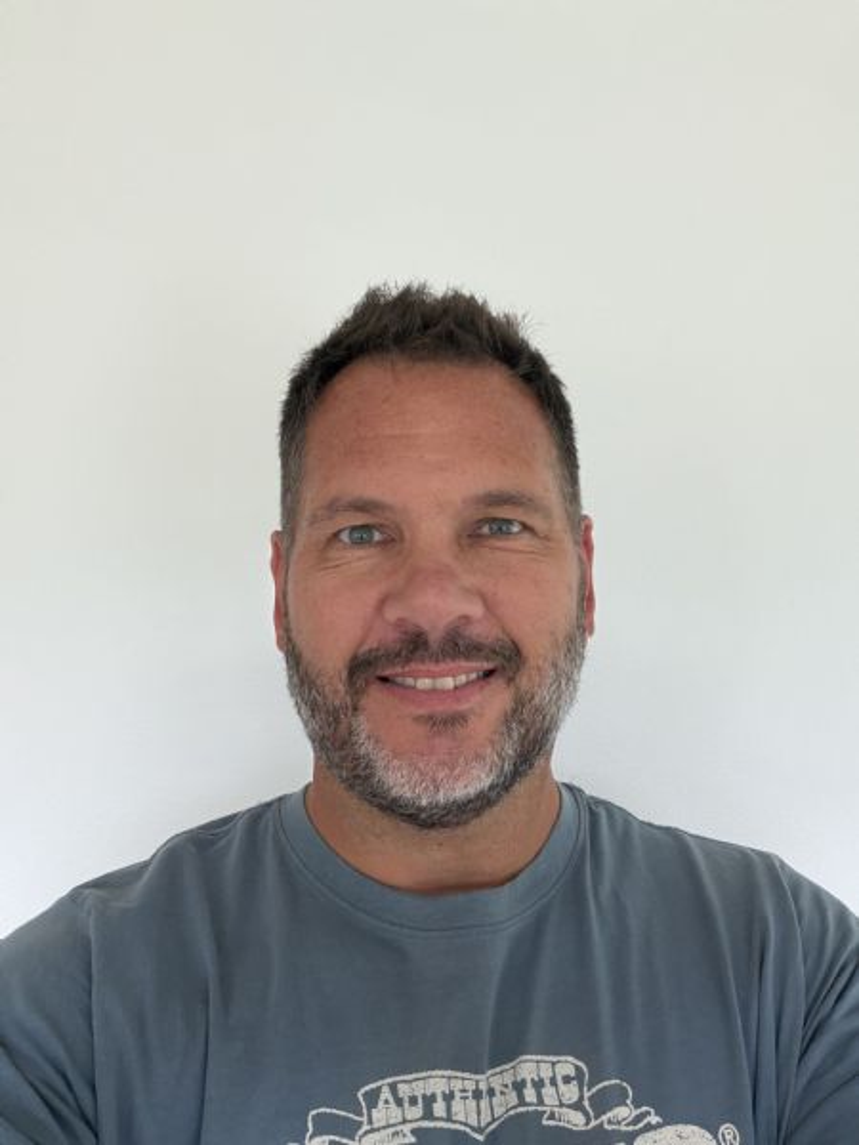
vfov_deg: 60.0
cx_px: 430
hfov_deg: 46.8
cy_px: 572
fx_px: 993
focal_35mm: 30
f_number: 1.9
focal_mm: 2.71
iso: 80
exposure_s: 1/61
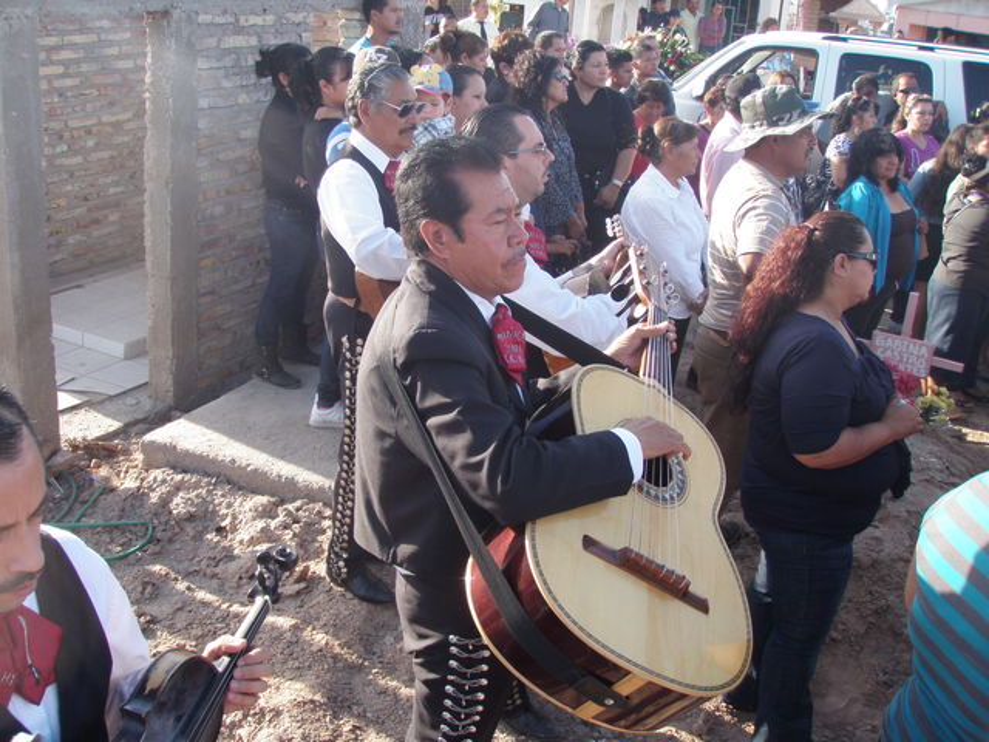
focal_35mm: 38
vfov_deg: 37.7
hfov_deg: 49.0
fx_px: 1086
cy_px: 371
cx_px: 494
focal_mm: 6.7
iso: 80
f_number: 3.5
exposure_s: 1/160
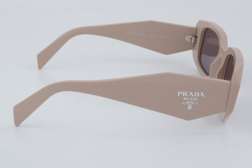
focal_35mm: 75
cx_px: 126
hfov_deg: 27.0
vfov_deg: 18.2
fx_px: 525
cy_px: 84
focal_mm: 50
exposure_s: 1/4
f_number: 32
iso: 100
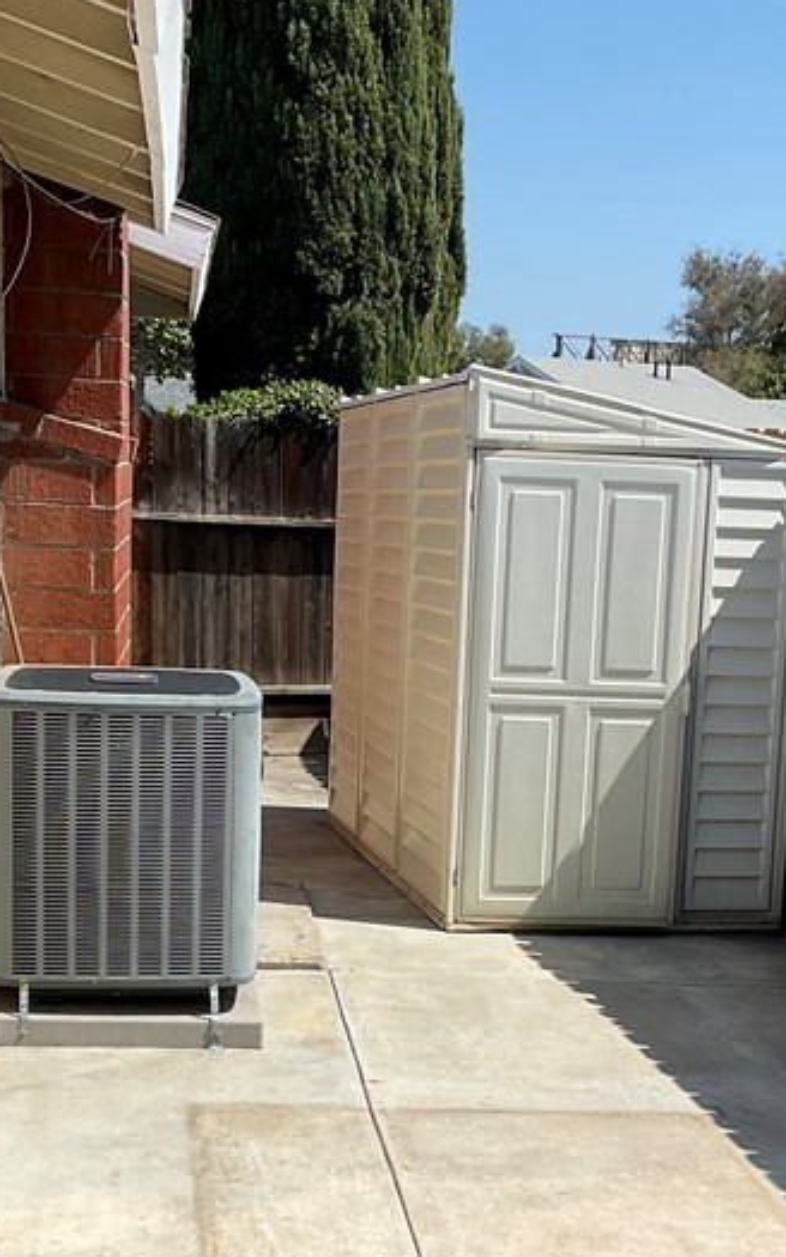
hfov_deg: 21.6
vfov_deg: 33.7
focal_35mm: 60
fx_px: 2057
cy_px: 850
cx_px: 465
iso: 16
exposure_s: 1/2227
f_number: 1.8
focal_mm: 3
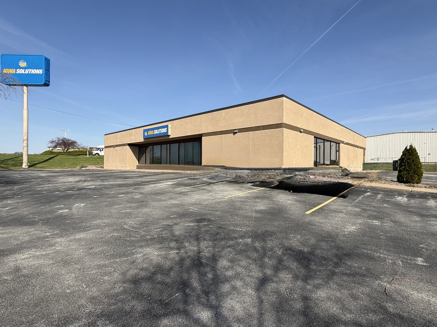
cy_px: 164
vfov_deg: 85.7
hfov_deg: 102.1
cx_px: 218
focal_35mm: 14
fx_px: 177
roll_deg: -0.8
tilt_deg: +1.7
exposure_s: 1/2320
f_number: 2.2
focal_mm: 2.22
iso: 50
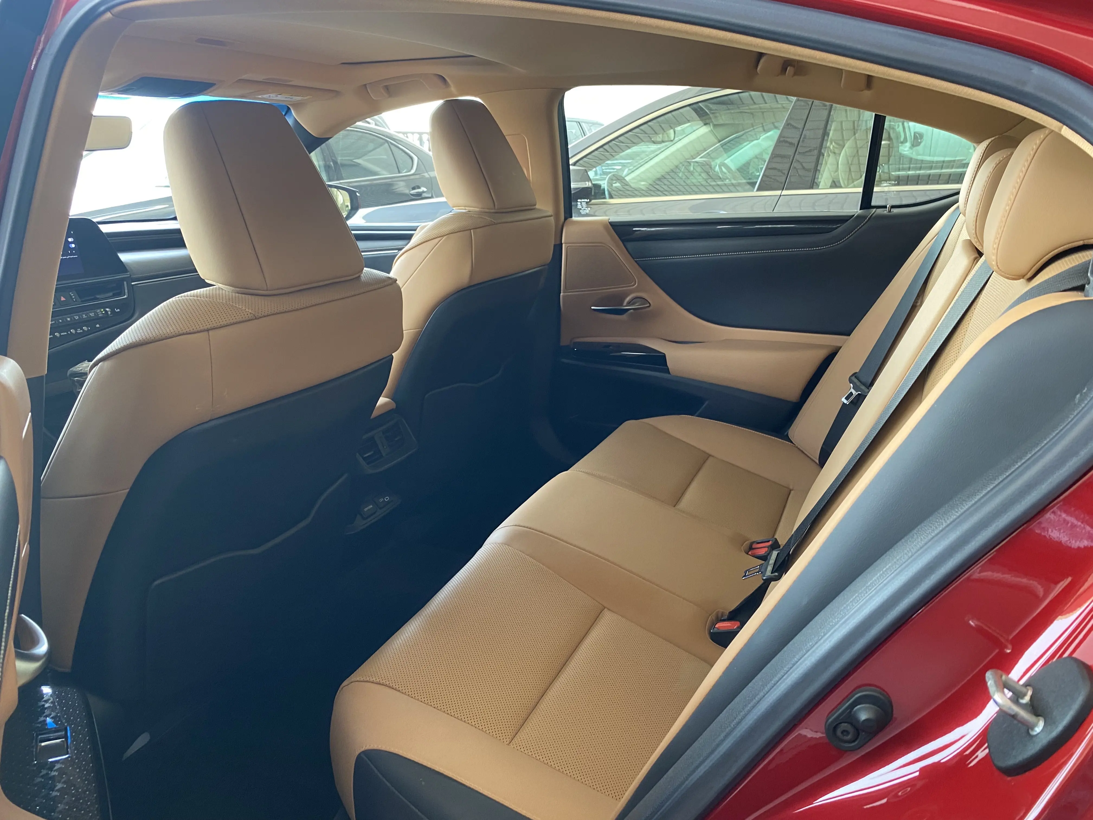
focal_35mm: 26
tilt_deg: -17.5
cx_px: 546
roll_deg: +0.9
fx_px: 821
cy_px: 410
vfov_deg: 53.1
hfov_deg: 67.3
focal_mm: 4.25
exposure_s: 1/60
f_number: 1.8
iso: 160
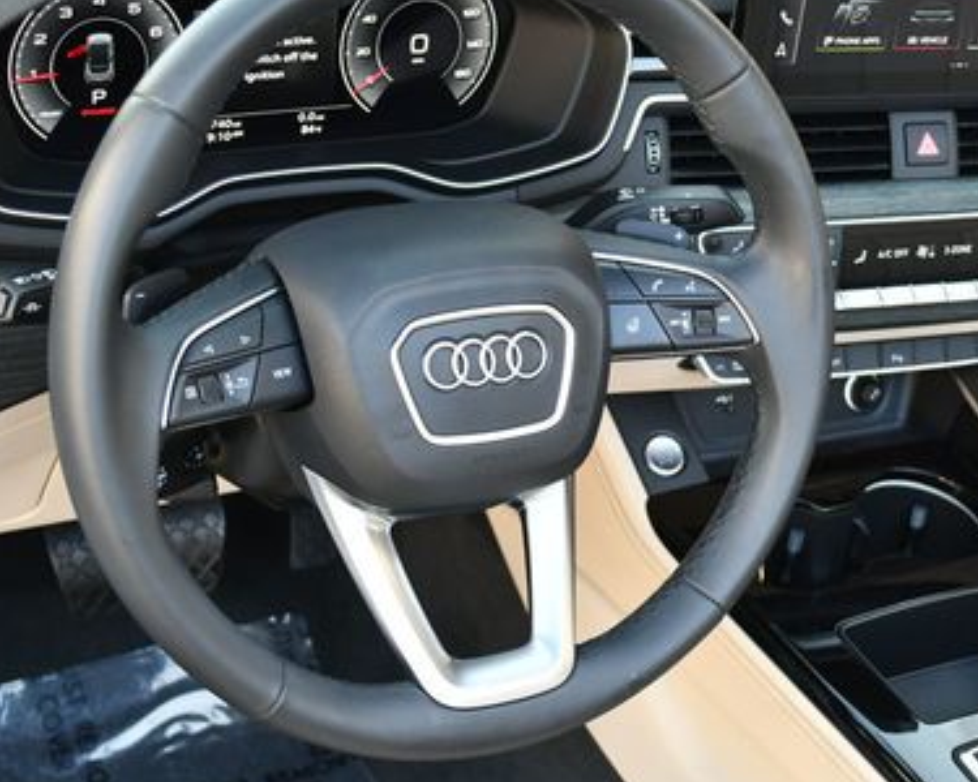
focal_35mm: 77
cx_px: 602
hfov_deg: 24.7
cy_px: 323
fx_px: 2229
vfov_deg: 19.9
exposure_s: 1/250
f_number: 4
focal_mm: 24
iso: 800
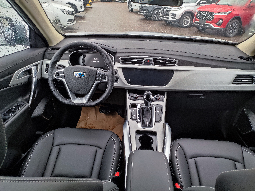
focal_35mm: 17
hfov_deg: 91.1
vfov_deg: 74.6
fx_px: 125
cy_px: 96
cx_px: 128
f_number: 1.79
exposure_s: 1/60
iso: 672
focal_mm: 4.74
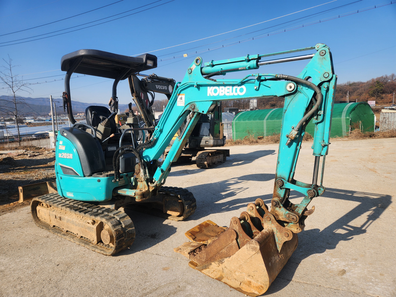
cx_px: 198
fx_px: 263
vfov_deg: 58.9
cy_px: 148
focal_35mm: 23
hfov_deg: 73.9
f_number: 1.8
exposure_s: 1/1580
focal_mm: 5.4
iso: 20
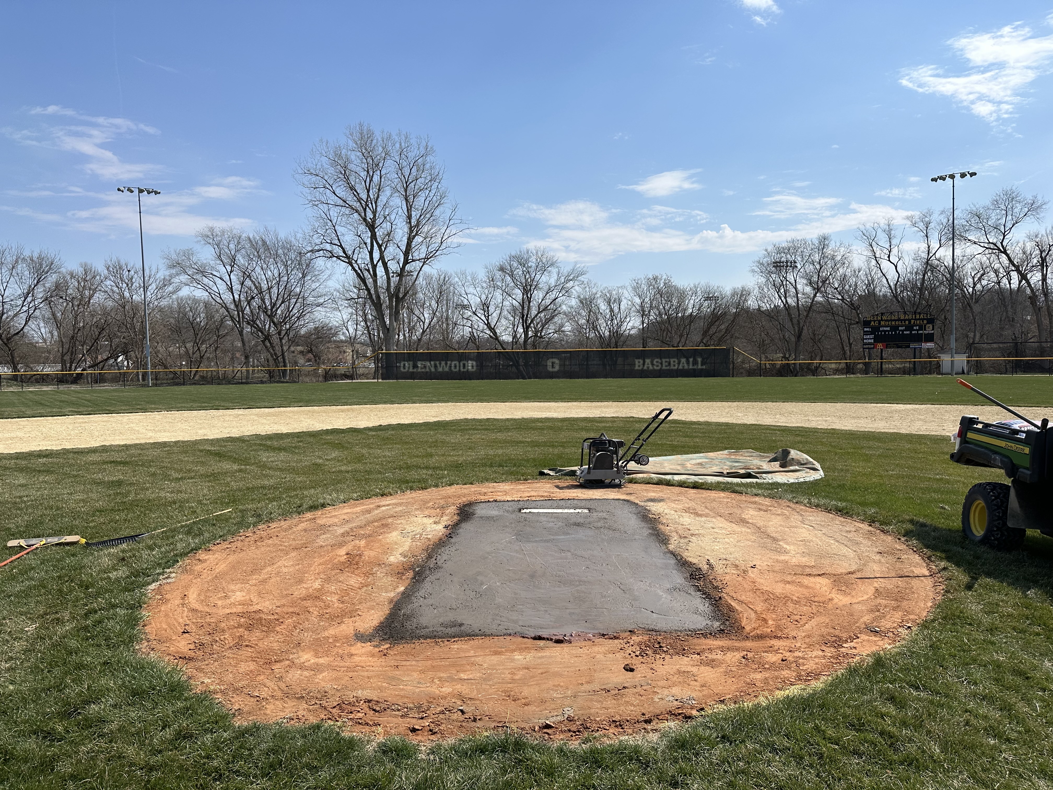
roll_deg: +1.2
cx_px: 526
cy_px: 395
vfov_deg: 56.8
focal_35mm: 24
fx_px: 730
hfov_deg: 71.6
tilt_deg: -2.1
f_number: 1.78
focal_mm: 6.86
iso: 80
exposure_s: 1/7576
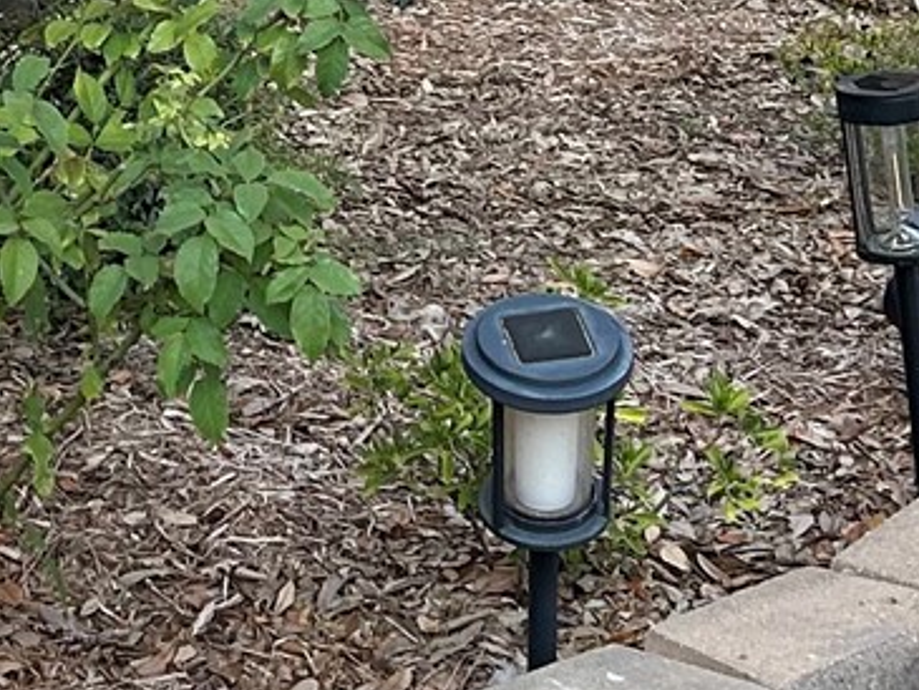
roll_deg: -0.1
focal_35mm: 146
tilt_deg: -6.1
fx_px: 3877
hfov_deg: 13.4
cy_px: -368
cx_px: 76
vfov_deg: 9.8
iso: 50
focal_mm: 5.7
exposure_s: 1/389
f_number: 1.5
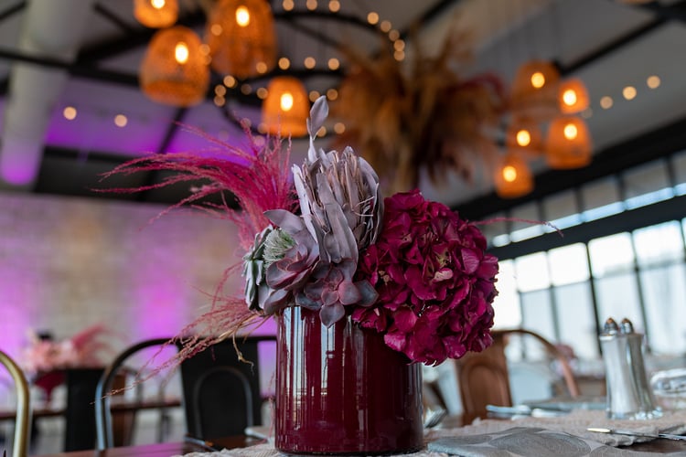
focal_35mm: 31
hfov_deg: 60.3
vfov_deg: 42.3
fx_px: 591
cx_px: 343
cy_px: 228
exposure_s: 1/250
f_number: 2.8
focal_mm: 31
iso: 640
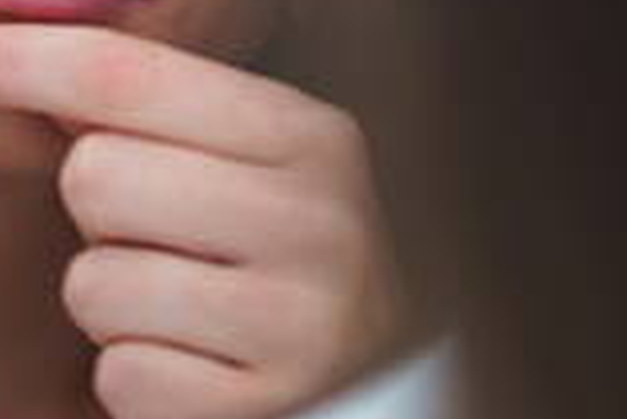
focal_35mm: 224
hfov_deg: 9.2
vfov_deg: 6.1
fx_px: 3905
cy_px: -14
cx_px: 138
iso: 200
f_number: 1.8
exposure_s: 1/160
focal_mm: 85
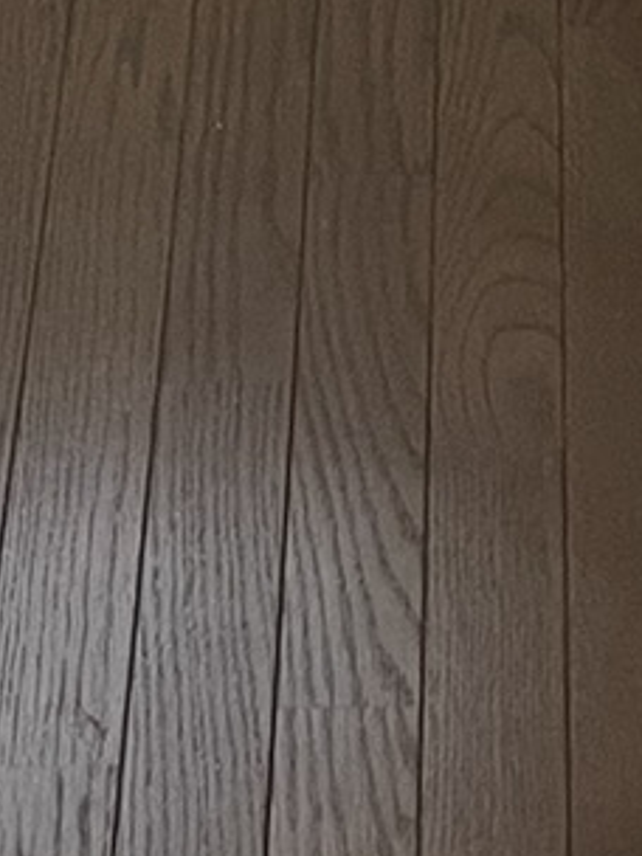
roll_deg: -1.5
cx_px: 676
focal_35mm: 175
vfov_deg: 10.1
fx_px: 4327
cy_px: -1087
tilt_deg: -28.7
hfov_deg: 8.4
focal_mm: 4.2
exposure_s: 1/72
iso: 125
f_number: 1.6
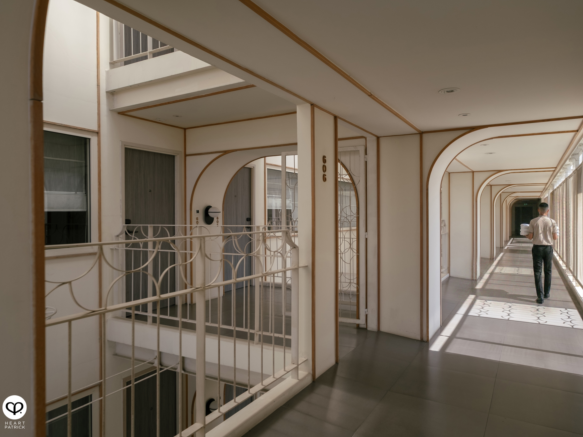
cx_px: 326
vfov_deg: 61.1
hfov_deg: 76.1
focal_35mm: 22
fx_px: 371
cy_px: 221
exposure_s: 1/320
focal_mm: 13.2
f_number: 4.5
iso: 160
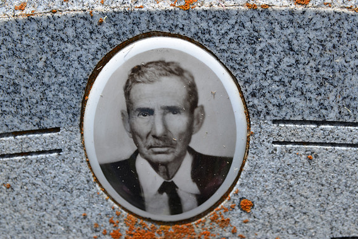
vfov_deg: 12.8
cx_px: 179
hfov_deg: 19.1
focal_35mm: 107
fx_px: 1064
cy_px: 120
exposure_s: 1/320
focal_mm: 70
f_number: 8
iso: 100
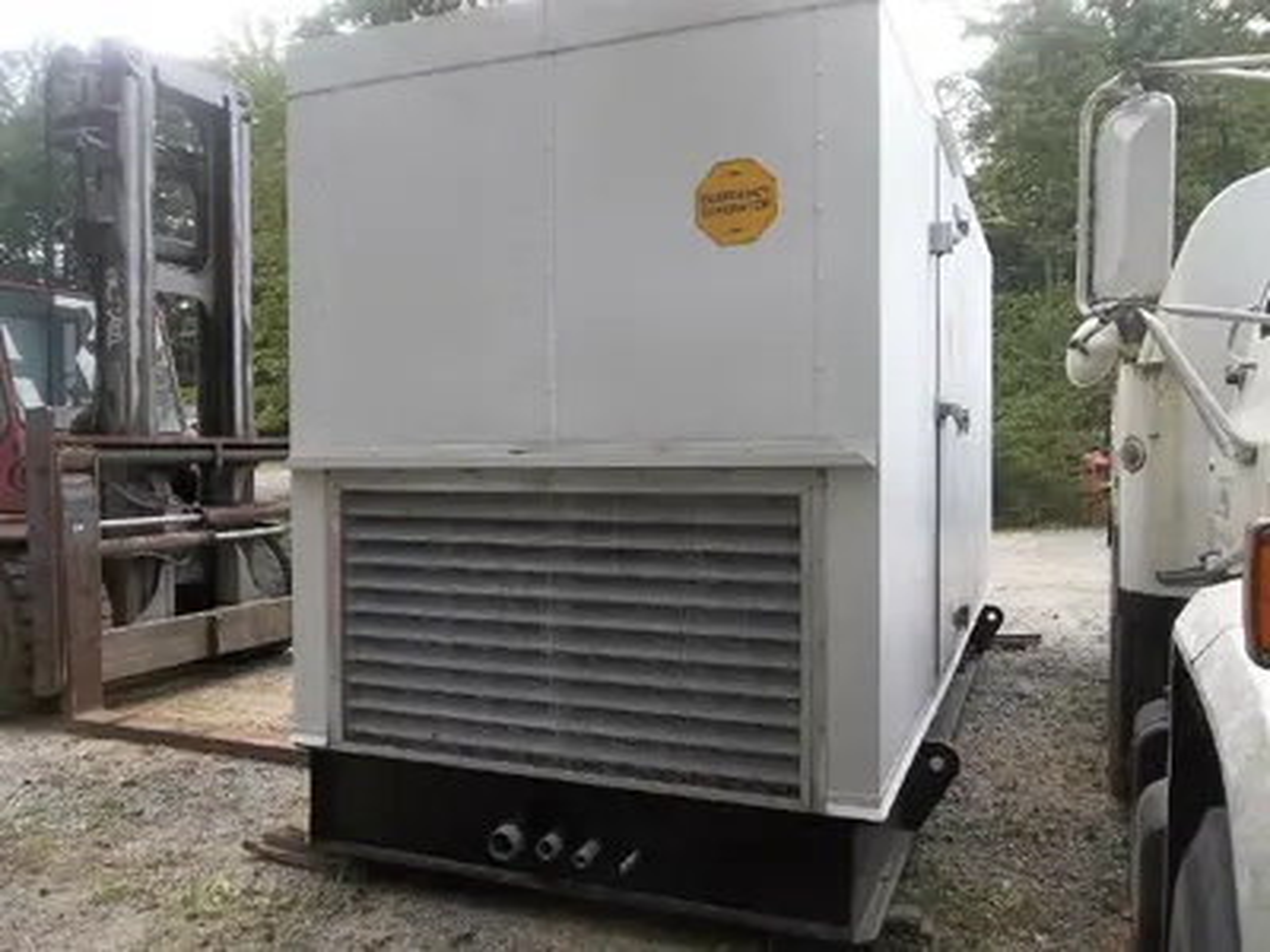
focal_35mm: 27
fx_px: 991
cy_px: 476
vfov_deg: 51.4
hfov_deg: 65.3
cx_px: 635
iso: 80
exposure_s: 1/160
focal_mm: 4.9
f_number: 3.5
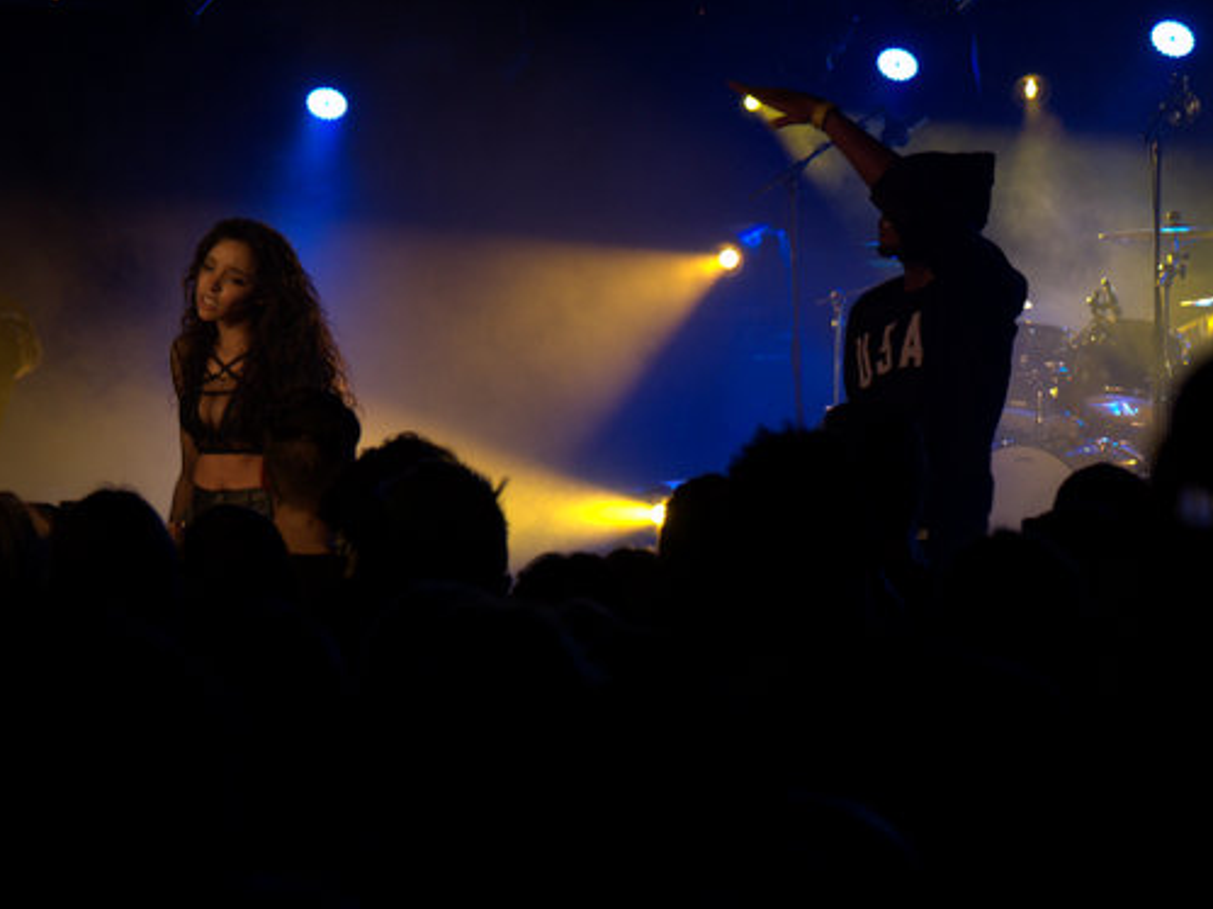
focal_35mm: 104
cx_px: 535
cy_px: 519
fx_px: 3643
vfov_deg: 14.2
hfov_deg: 18.9
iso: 800
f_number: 2.8
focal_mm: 50
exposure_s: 1/60
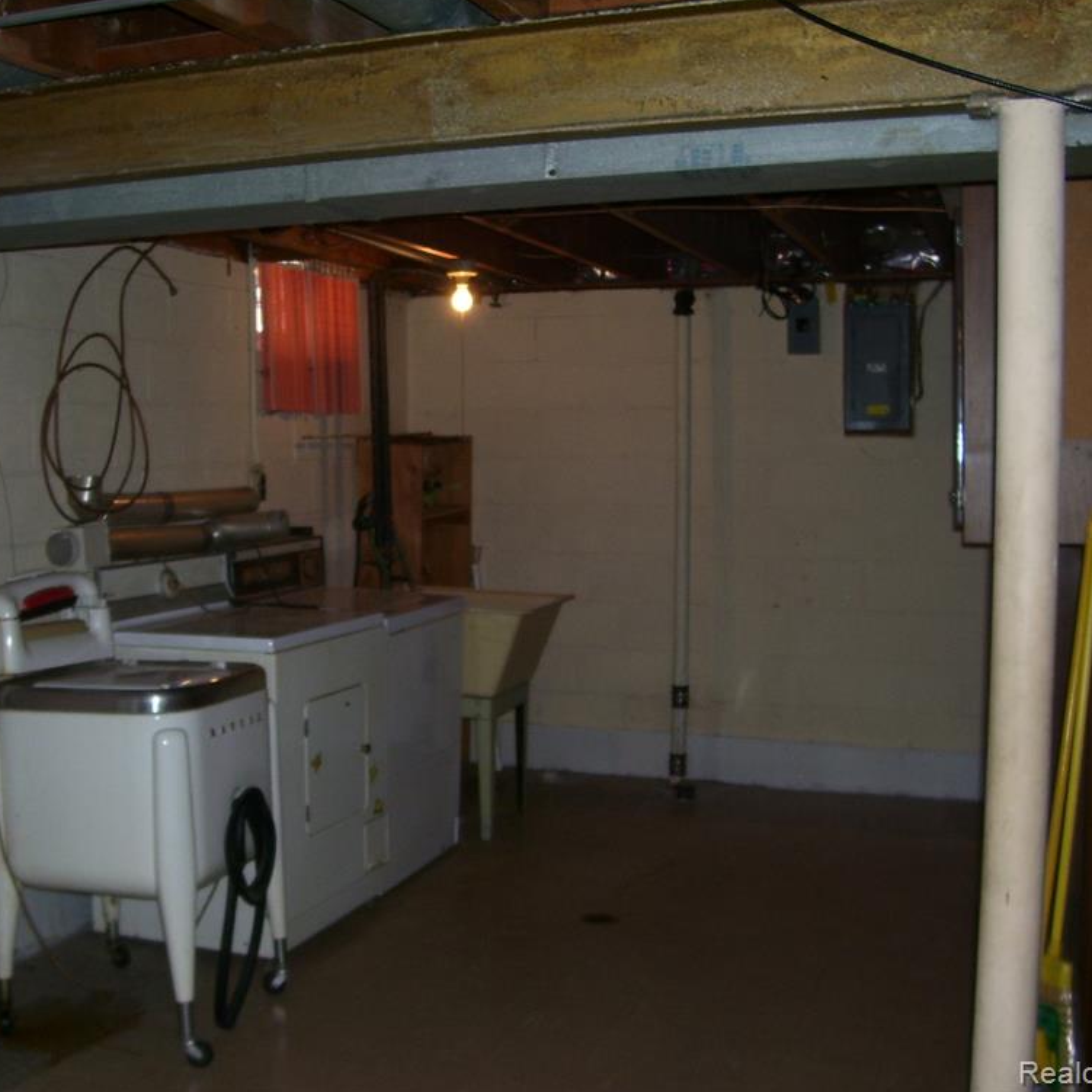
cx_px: 422
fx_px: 1463
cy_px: 538
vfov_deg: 40.9
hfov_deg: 40.7
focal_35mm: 41
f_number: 2.7
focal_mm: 5.6
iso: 80
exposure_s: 1/60
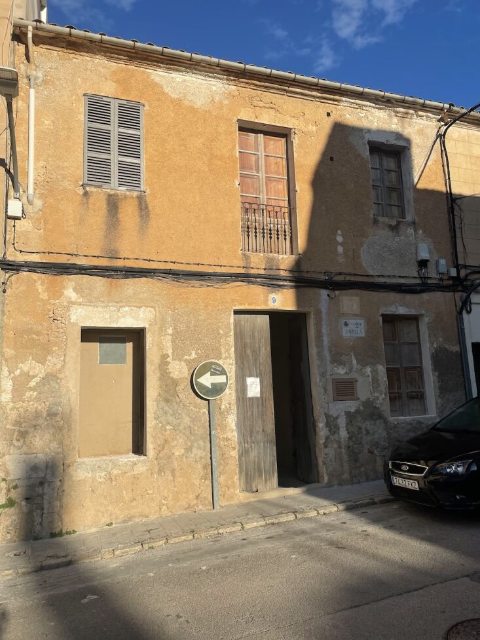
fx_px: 481
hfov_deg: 53.1
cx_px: 240
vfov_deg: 67.3
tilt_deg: +9.5
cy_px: 320
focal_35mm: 26
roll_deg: +1.8
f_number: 1.6
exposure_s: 1/4831
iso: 32
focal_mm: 4.2
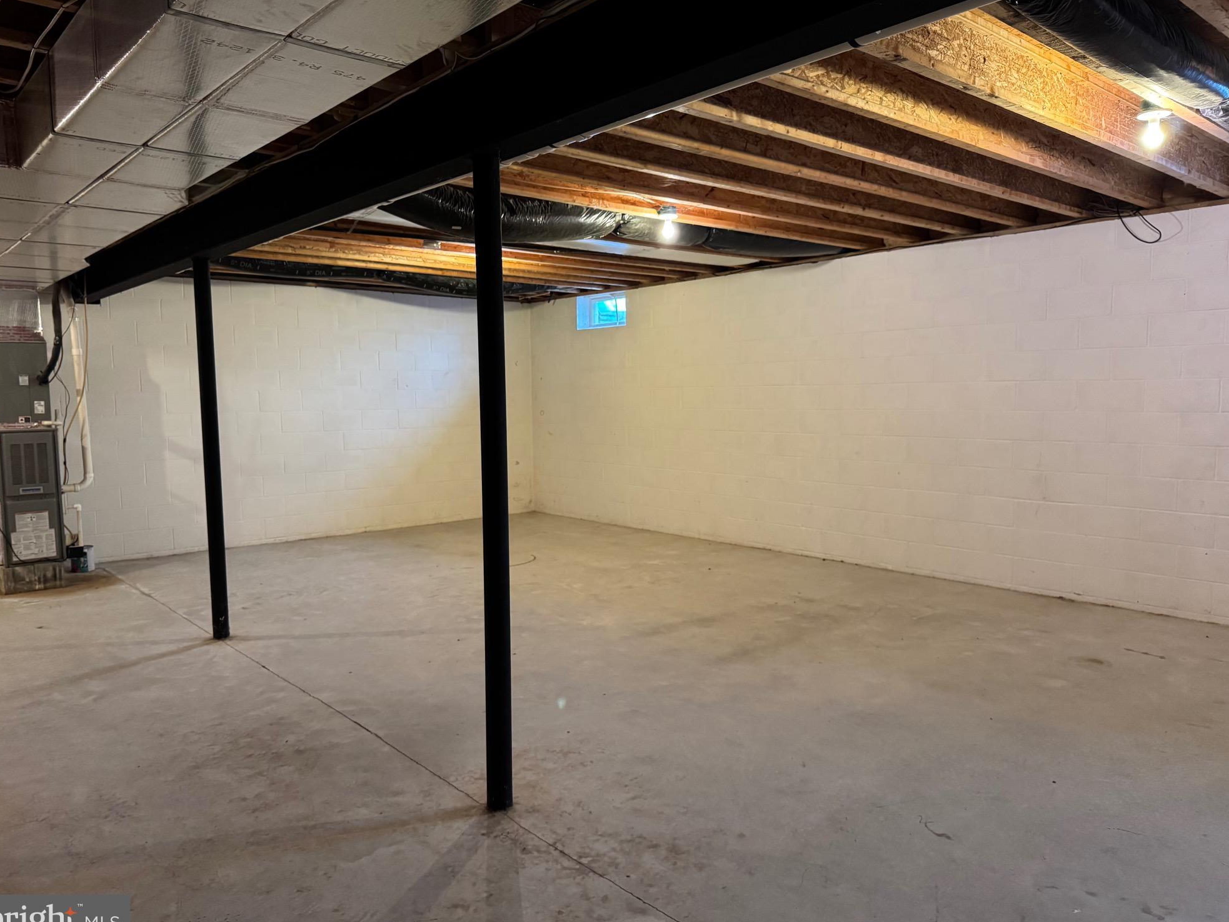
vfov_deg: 54.9
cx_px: 614
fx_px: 888
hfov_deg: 69.4
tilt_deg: -5.2
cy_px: 466
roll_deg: +0.3
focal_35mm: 25
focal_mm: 6.76
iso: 500
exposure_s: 1/60
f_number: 1.78
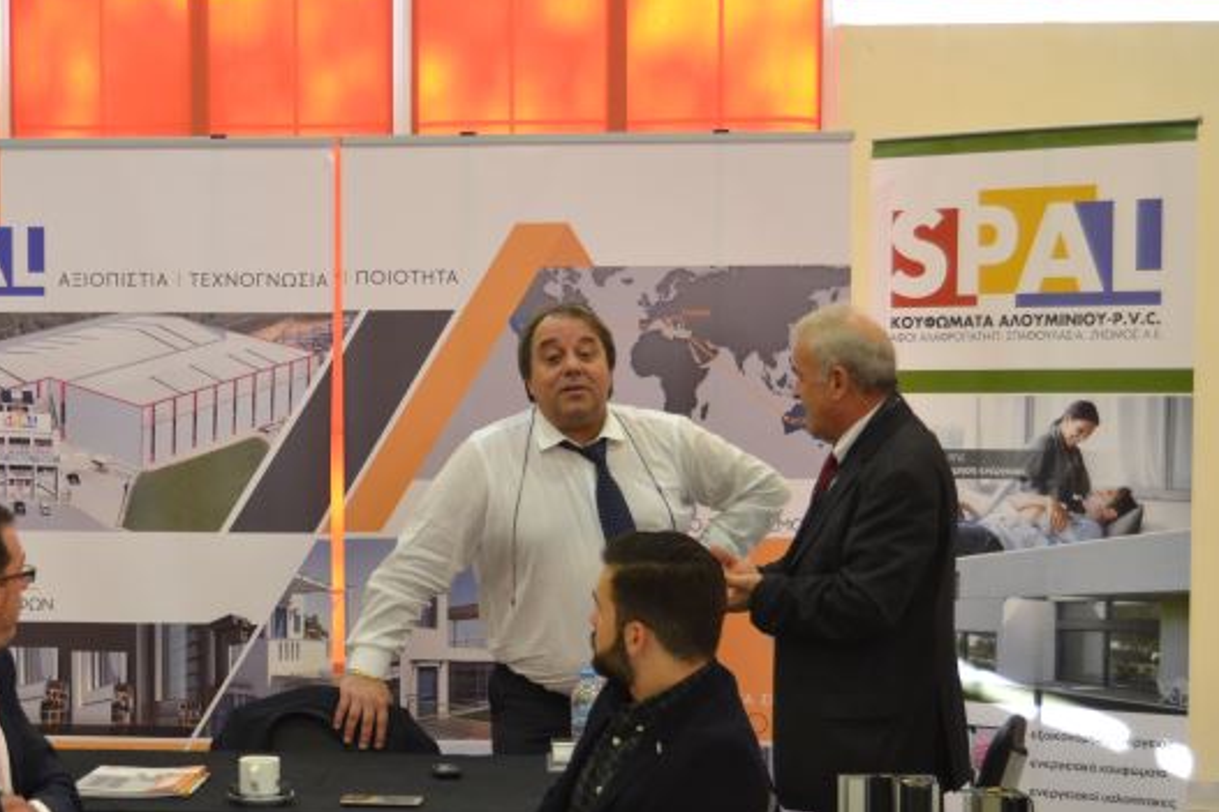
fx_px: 2700
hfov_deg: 25.1
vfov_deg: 17.1
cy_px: 478
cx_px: 303
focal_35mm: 80
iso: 1100
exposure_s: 1/60
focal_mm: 35
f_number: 4.5
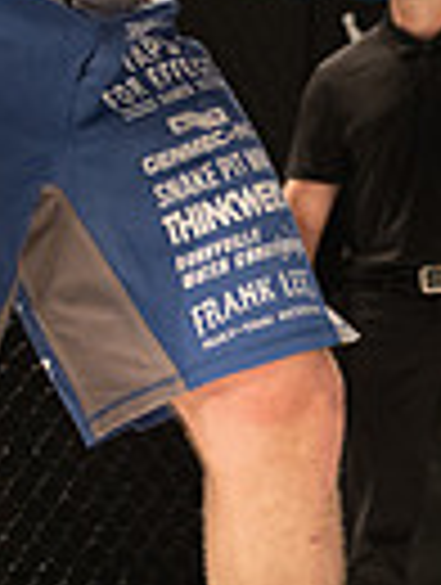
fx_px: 3335
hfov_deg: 7.5
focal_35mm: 197
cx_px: 572
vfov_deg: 9.8
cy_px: -200
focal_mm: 46
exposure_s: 1/1000
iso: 1000
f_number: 2.8
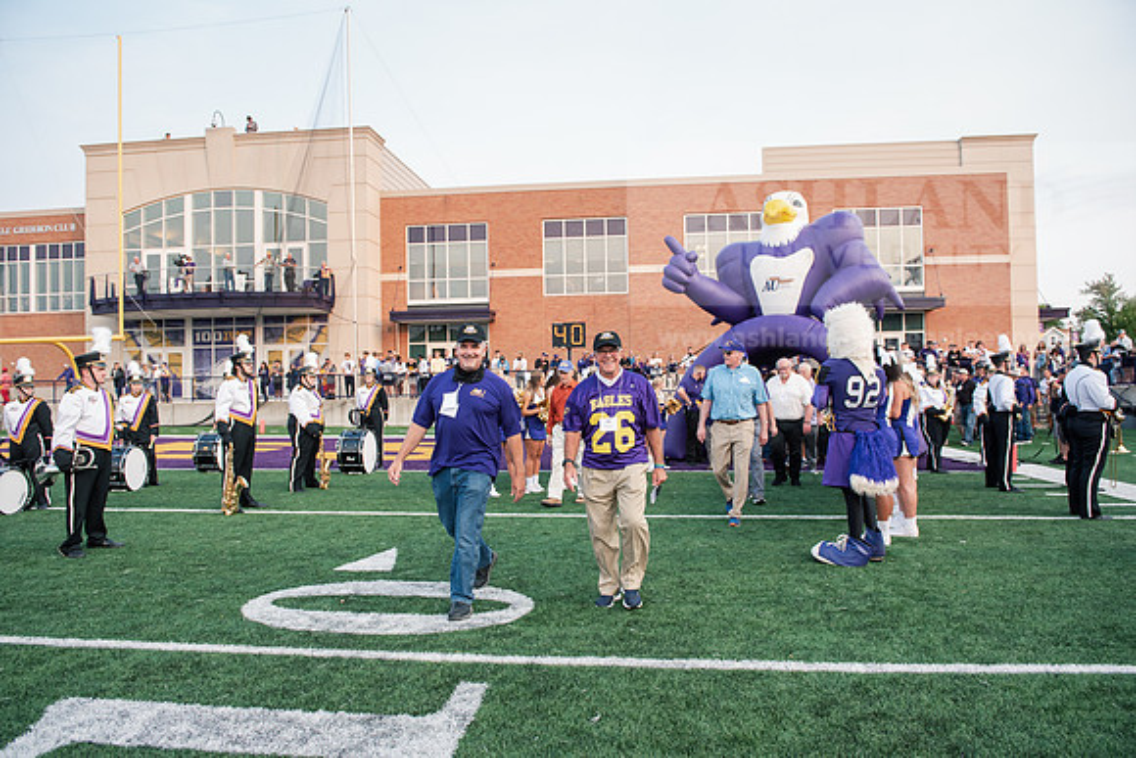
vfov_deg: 49.6
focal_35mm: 26
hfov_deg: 69.4
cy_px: 379
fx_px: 821
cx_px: 568
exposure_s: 1/400
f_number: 4.5
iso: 640
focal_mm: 26
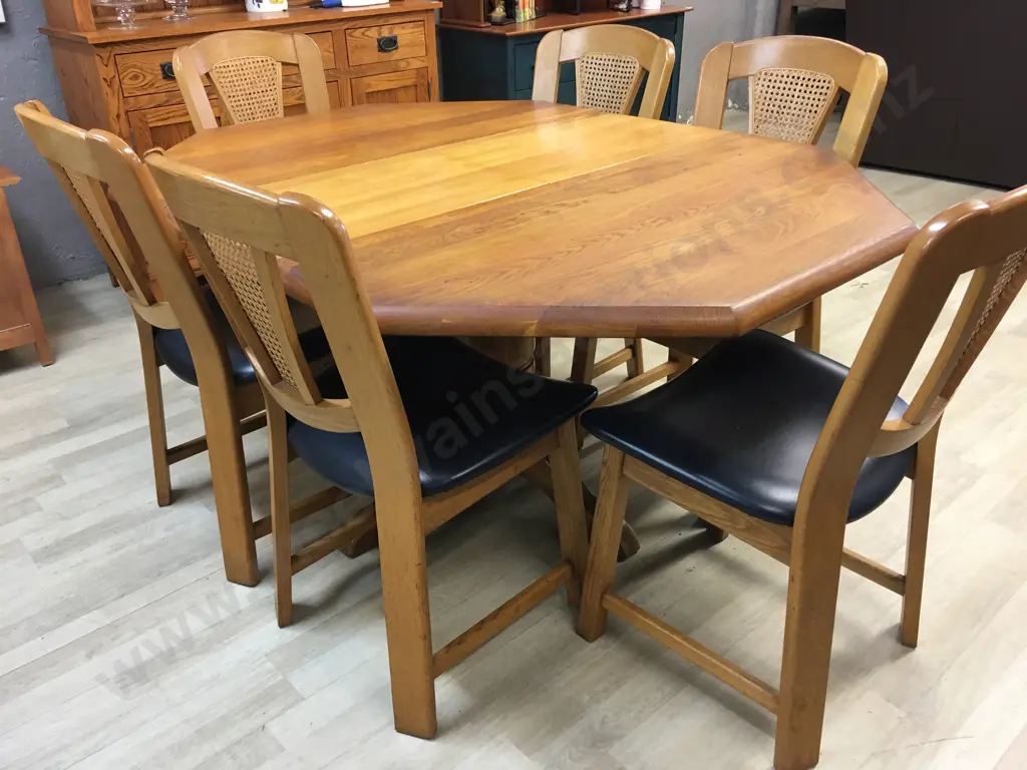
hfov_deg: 61.7
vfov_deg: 48.2
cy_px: 385
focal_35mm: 29
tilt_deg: -25.4
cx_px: 514
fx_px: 860
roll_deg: +1.2
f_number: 2.2
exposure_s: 1/17
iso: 64
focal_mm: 4.15
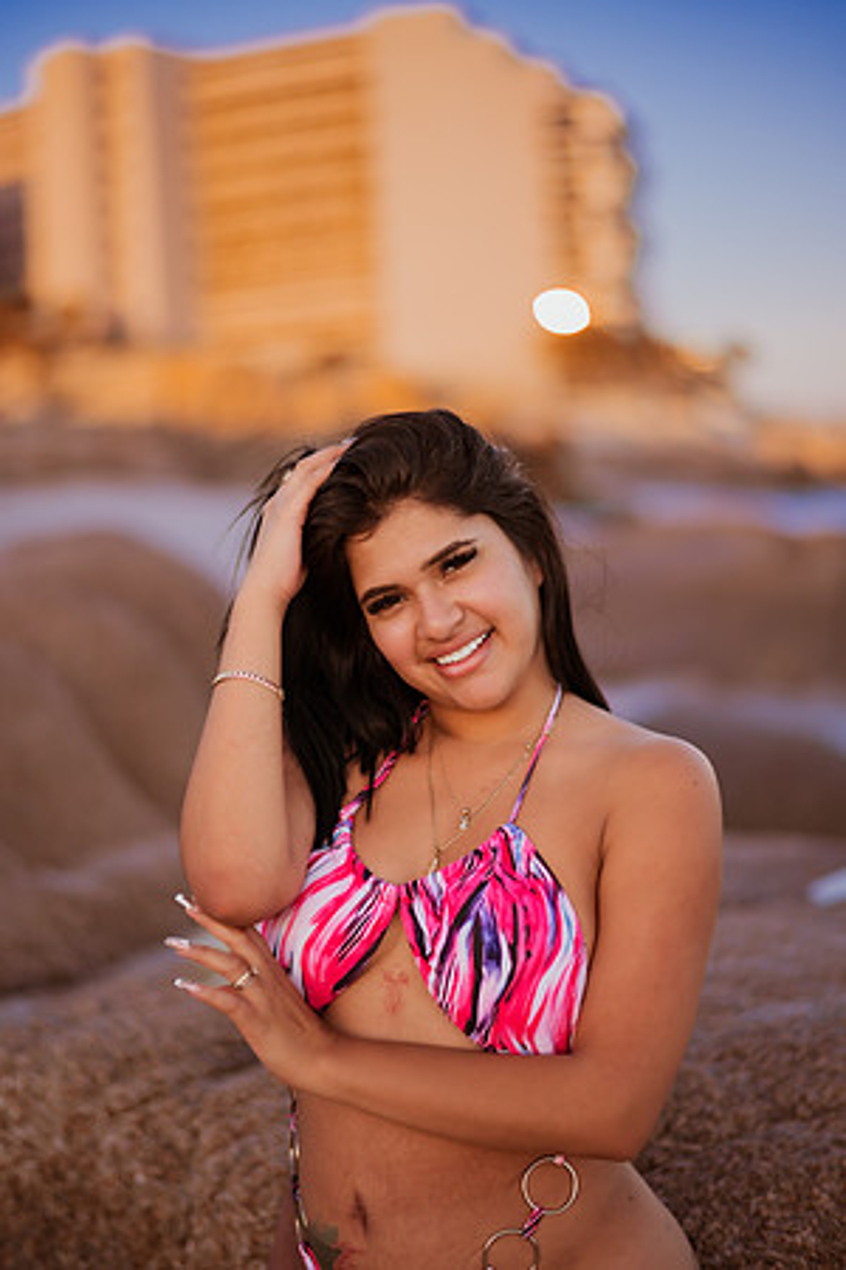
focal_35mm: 58
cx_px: 423
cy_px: 635
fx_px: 2044
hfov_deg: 23.4
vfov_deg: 34.5
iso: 125
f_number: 1.4
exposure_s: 1/1000
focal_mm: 58
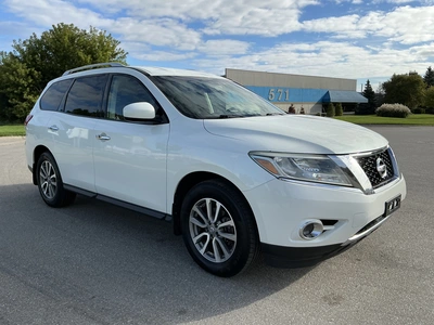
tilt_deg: -5.9
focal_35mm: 28
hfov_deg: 63.4
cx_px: 217
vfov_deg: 49.7
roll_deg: +0.0
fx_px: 351
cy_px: 162
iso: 25
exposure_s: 1/1675
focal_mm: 3
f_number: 1.8
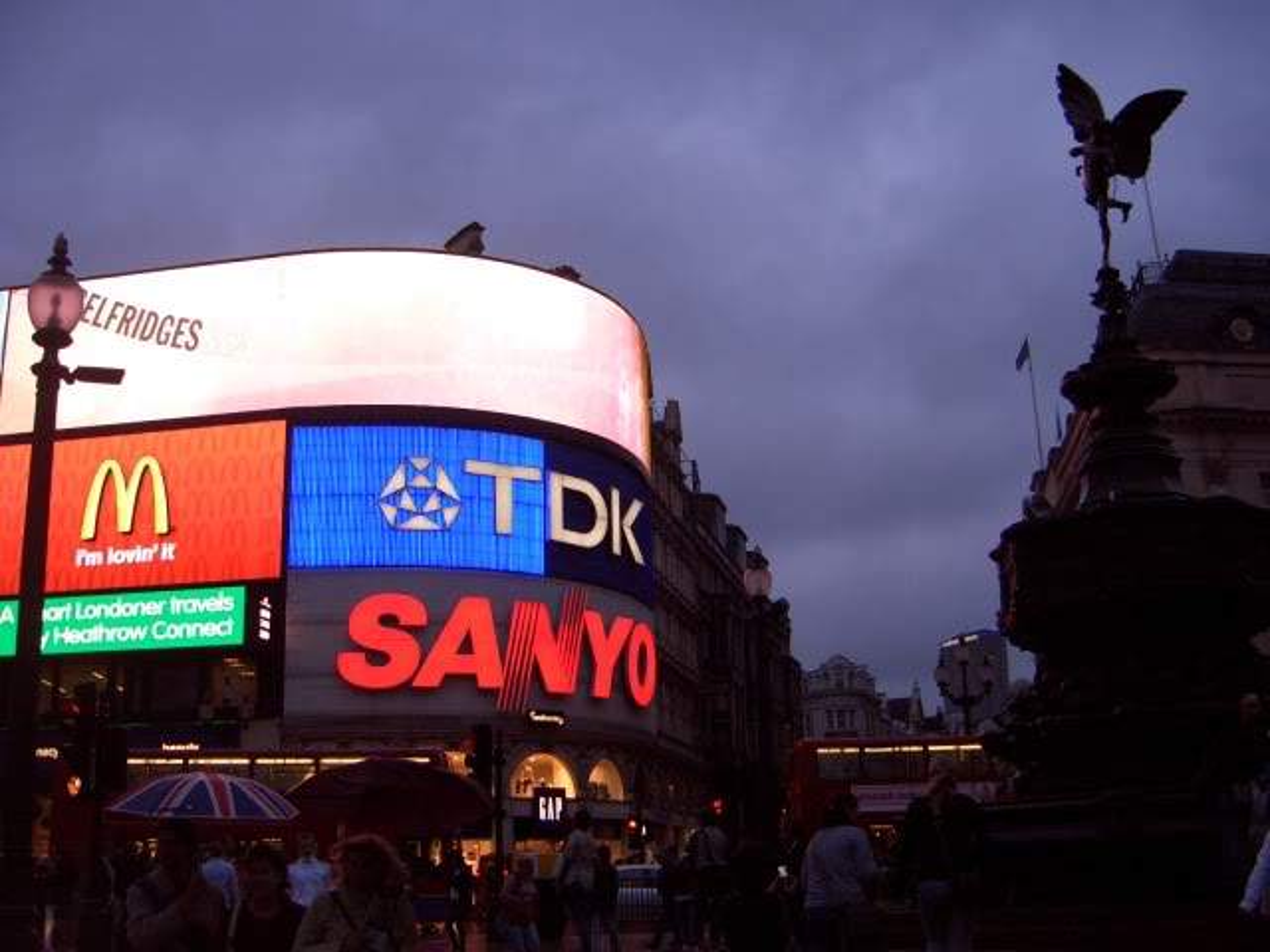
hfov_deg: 47.9
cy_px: 476
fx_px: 1431
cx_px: 635
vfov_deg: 36.8
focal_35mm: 39
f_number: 2.8
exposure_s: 1/100
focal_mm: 8
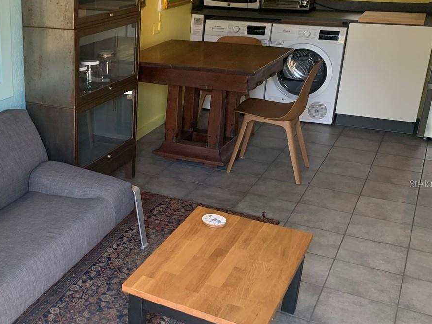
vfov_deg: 30.8
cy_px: 183
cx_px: 65
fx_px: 587
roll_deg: +1.4
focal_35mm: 47
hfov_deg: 38.4
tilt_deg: -22.1
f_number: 1.8
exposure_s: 1/70
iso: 100
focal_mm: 4.25
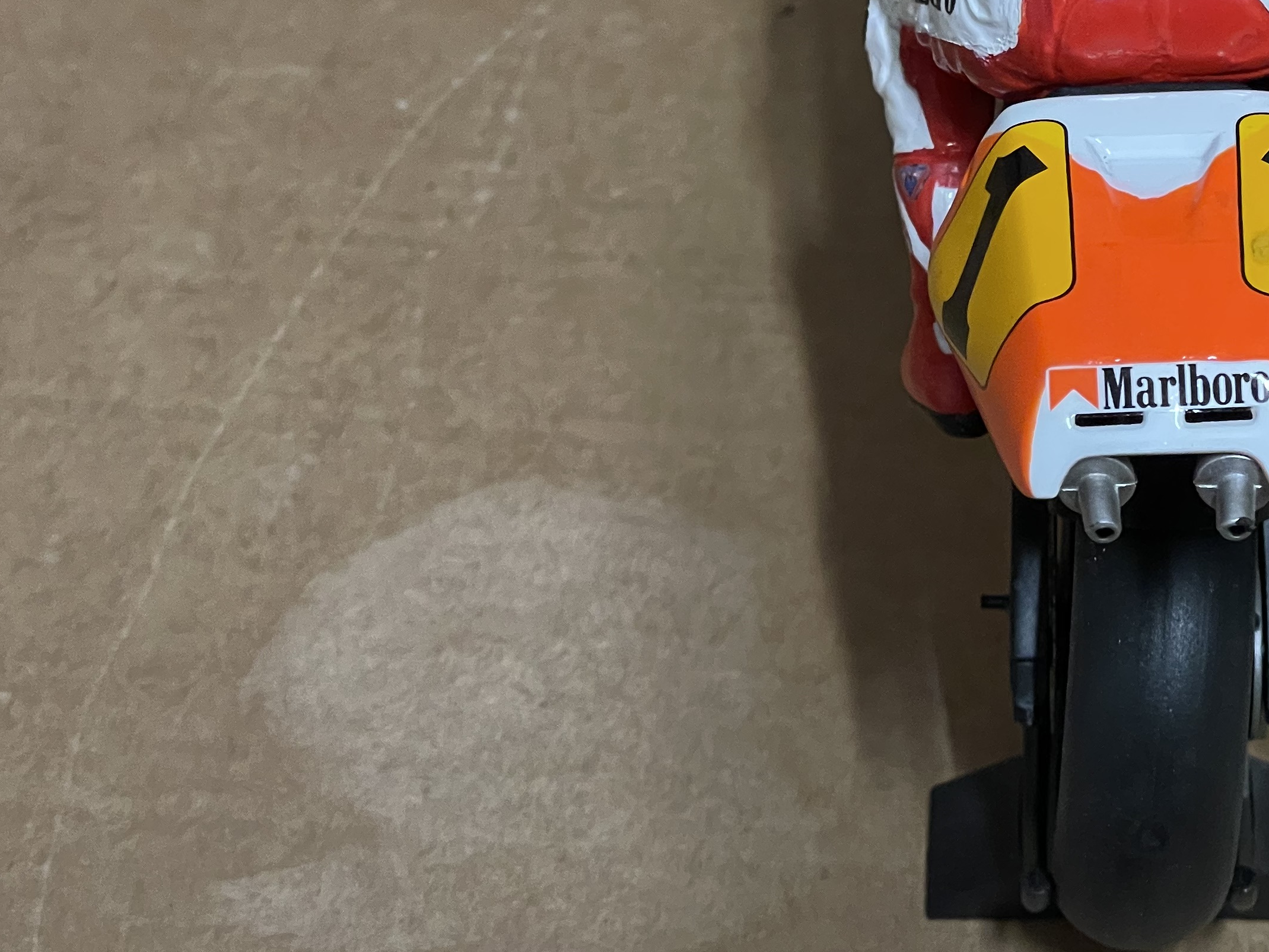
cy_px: 151
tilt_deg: -40.8
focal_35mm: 98
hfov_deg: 19.8
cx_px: 1017
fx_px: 3593
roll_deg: +1.2
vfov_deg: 15.0
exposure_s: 1/50
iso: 500
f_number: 2
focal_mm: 6
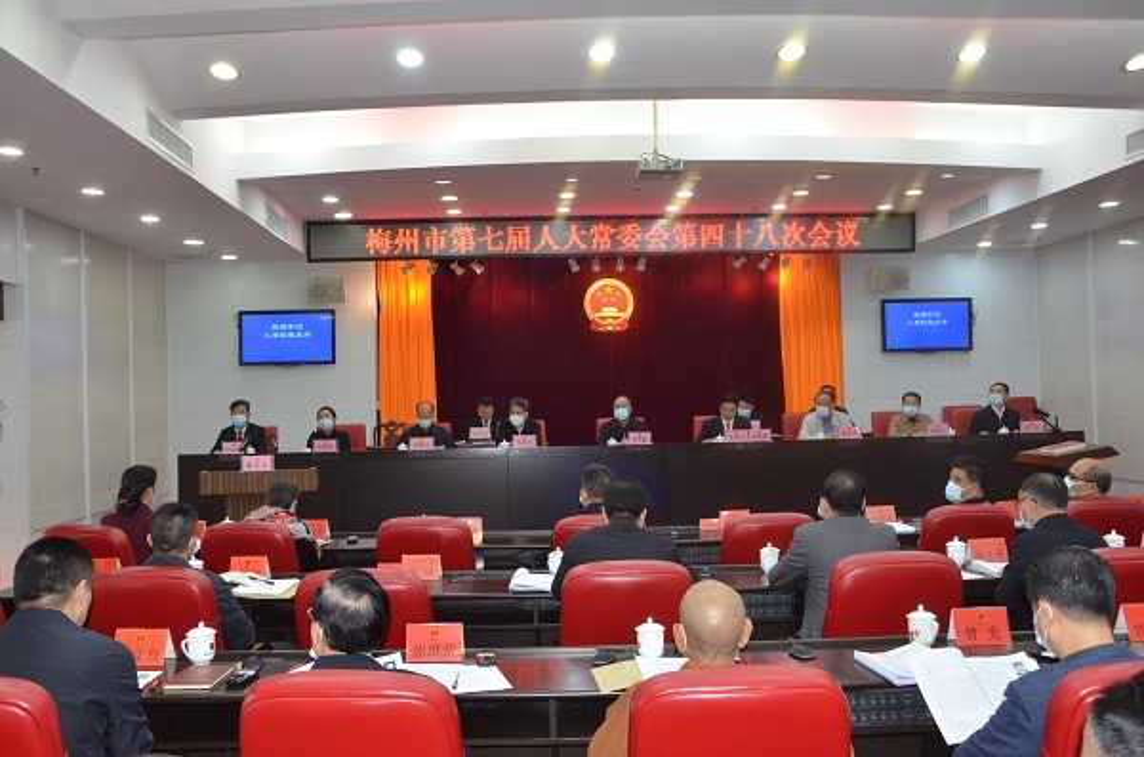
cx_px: 572
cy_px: 378
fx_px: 1141
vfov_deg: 36.7
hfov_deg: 53.2
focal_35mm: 36
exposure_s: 1/125
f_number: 5.6
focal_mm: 24
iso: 1600
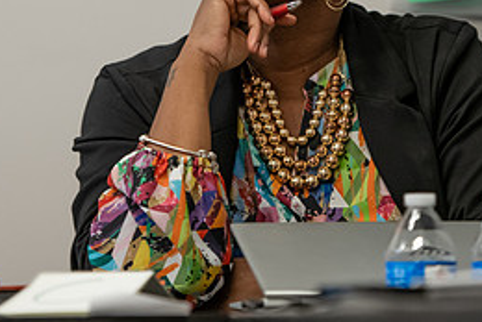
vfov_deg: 4.6
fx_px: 4035
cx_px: 258
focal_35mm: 301
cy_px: 1
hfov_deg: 6.8
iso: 1000
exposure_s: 1/200
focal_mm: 135
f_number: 2.8
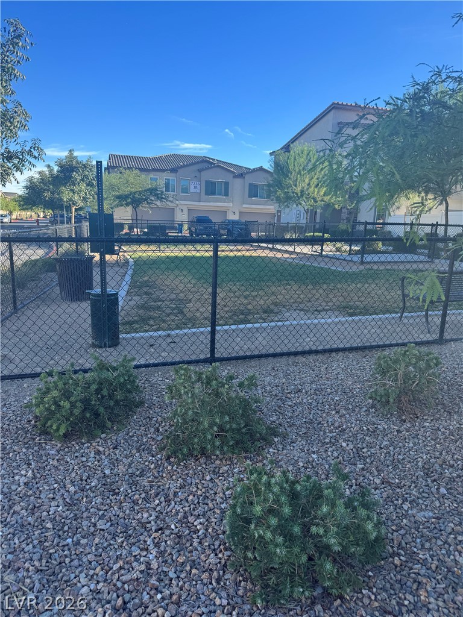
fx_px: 428
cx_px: 232
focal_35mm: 24
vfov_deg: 71.6
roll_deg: -1.8
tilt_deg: -11.7
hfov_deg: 56.8
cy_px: 308
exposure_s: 1/1311
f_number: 1.78
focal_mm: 6.76
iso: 80
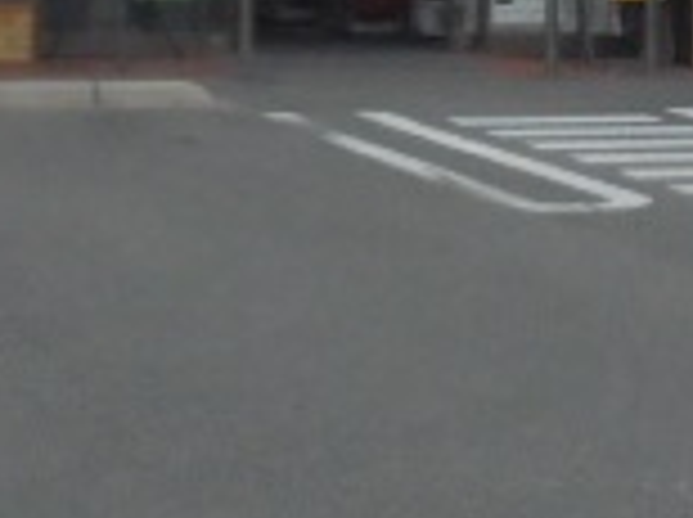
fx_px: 3578
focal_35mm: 179
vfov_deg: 8.0
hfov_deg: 11.0
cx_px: 598
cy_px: -383
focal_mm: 7.8
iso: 400
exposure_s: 1/320
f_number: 14.1
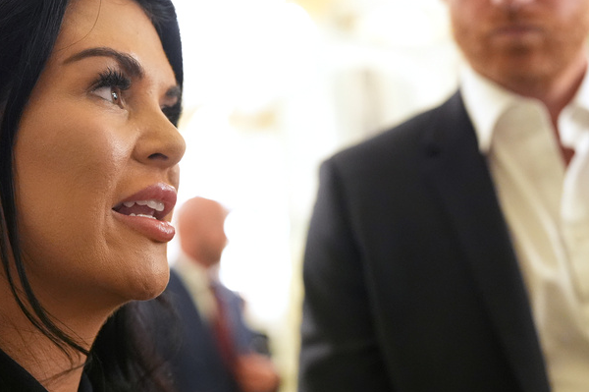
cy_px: 126
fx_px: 1144
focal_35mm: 70
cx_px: 231
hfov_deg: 28.8
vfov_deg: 19.4
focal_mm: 41
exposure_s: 1/200
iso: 5000
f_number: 2.8
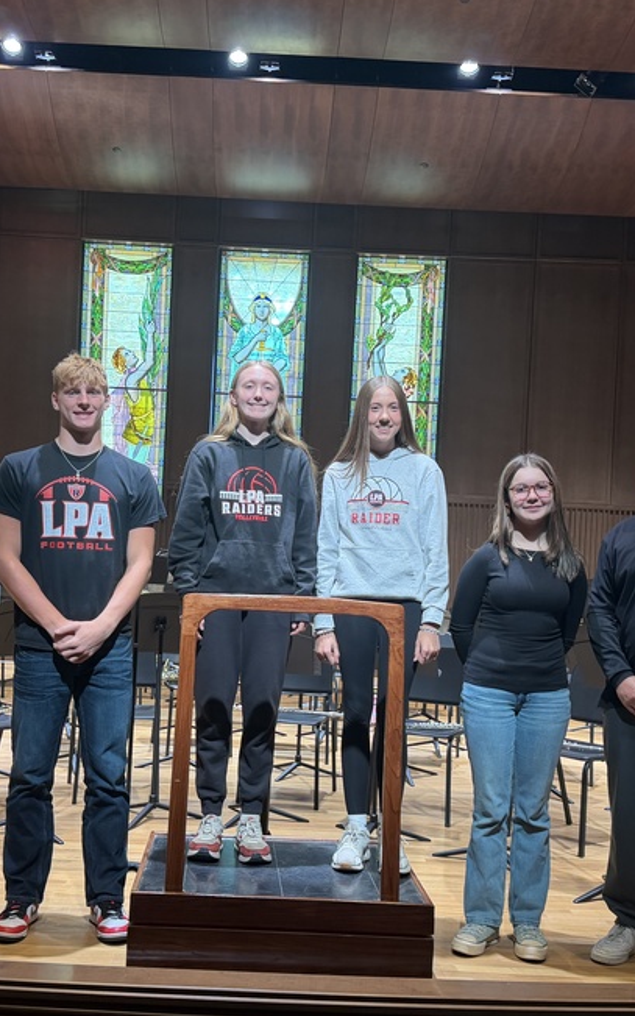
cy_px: 542
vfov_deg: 49.2
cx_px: 273
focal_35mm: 40
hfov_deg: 32.0
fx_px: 1107
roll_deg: -2.5
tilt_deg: +3.2
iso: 200
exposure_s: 1/75
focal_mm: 6.76
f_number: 1.78
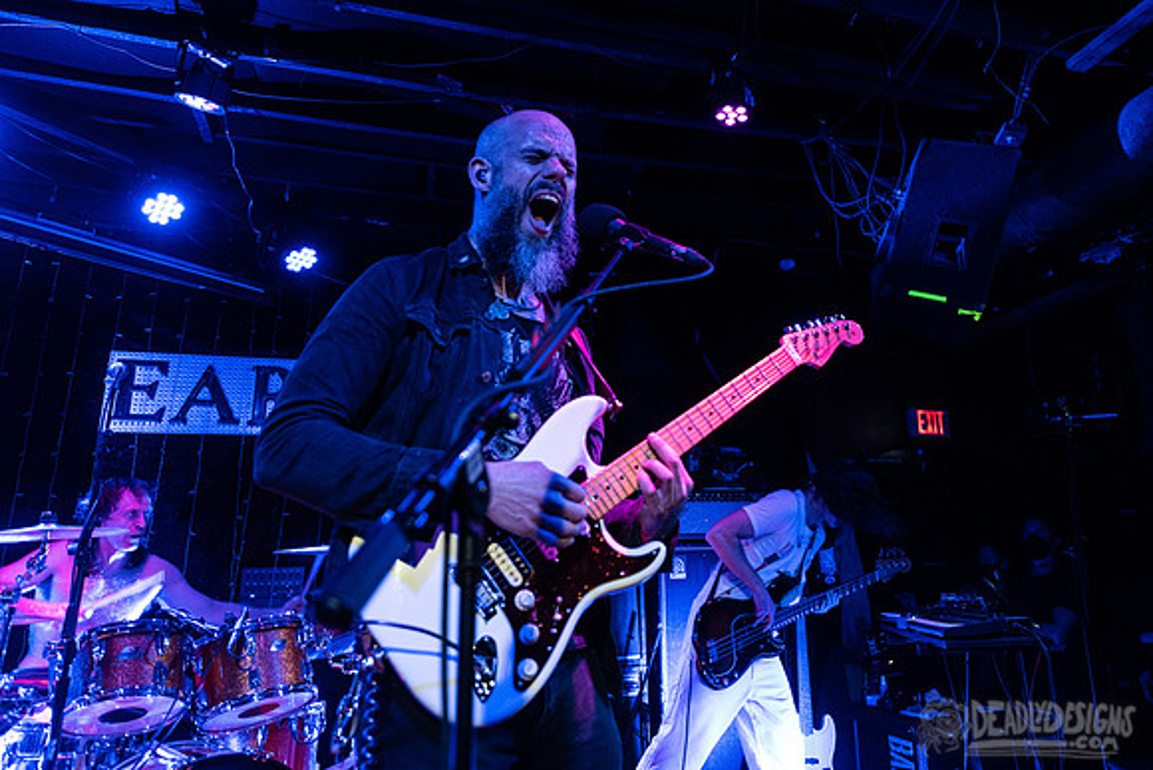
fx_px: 893
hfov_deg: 65.3
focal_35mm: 28
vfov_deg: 46.4
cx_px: 670
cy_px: 323
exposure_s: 1/125
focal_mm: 24
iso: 3200
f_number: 3.2
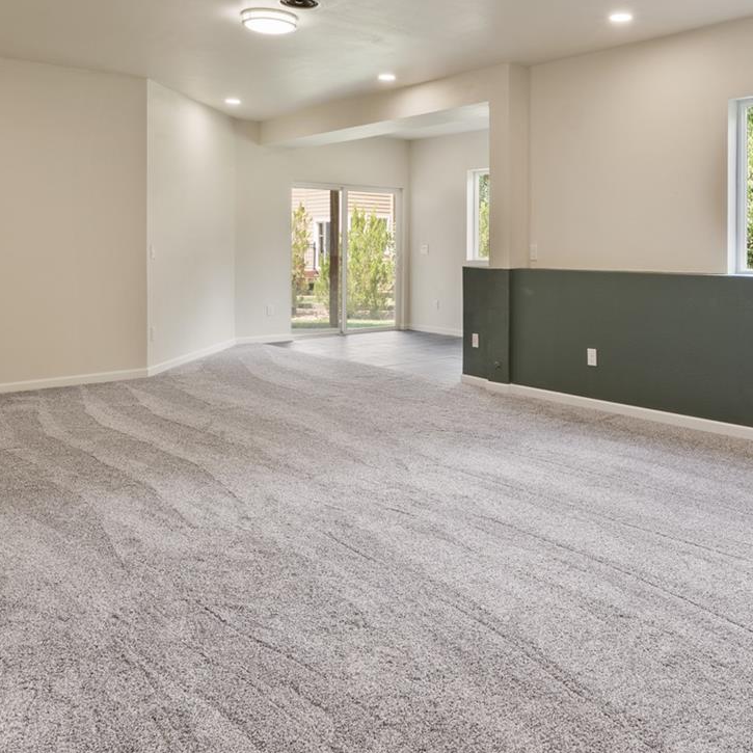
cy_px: 253
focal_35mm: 31
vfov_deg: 52.1
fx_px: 754
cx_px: 495
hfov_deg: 52.1
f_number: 9
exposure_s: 1/1.67
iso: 125
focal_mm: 10.9
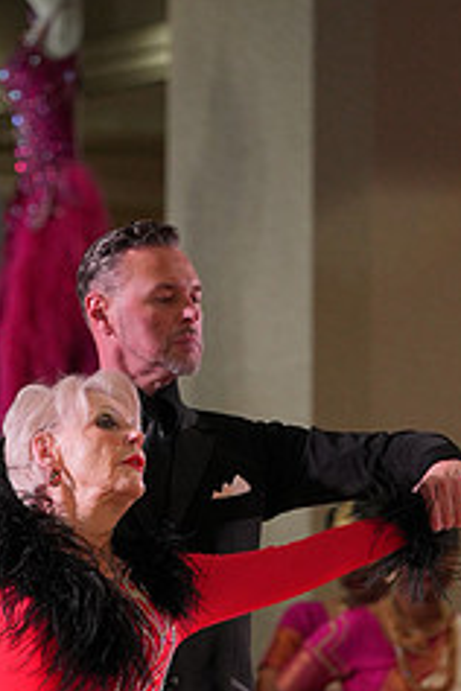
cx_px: 112
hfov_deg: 3.4
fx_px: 7664
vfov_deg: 5.1
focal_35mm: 399
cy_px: 816
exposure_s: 1/500
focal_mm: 163
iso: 1600
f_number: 4
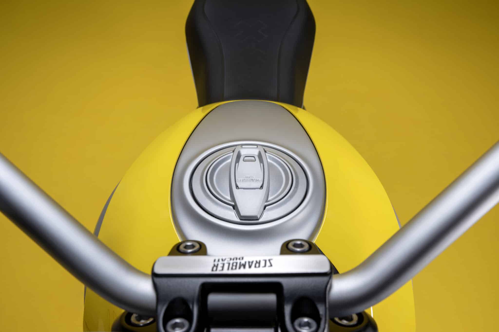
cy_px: 166
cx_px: 250
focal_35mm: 32
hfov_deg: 59.5
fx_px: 437
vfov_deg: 41.7
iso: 100
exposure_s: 1/160
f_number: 13
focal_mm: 31.5
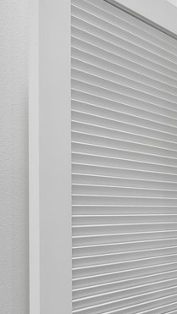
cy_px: 209
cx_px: 114
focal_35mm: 53
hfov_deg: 22.4
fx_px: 445
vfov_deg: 38.4
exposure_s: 1/30
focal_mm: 18.5
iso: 1600
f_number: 8
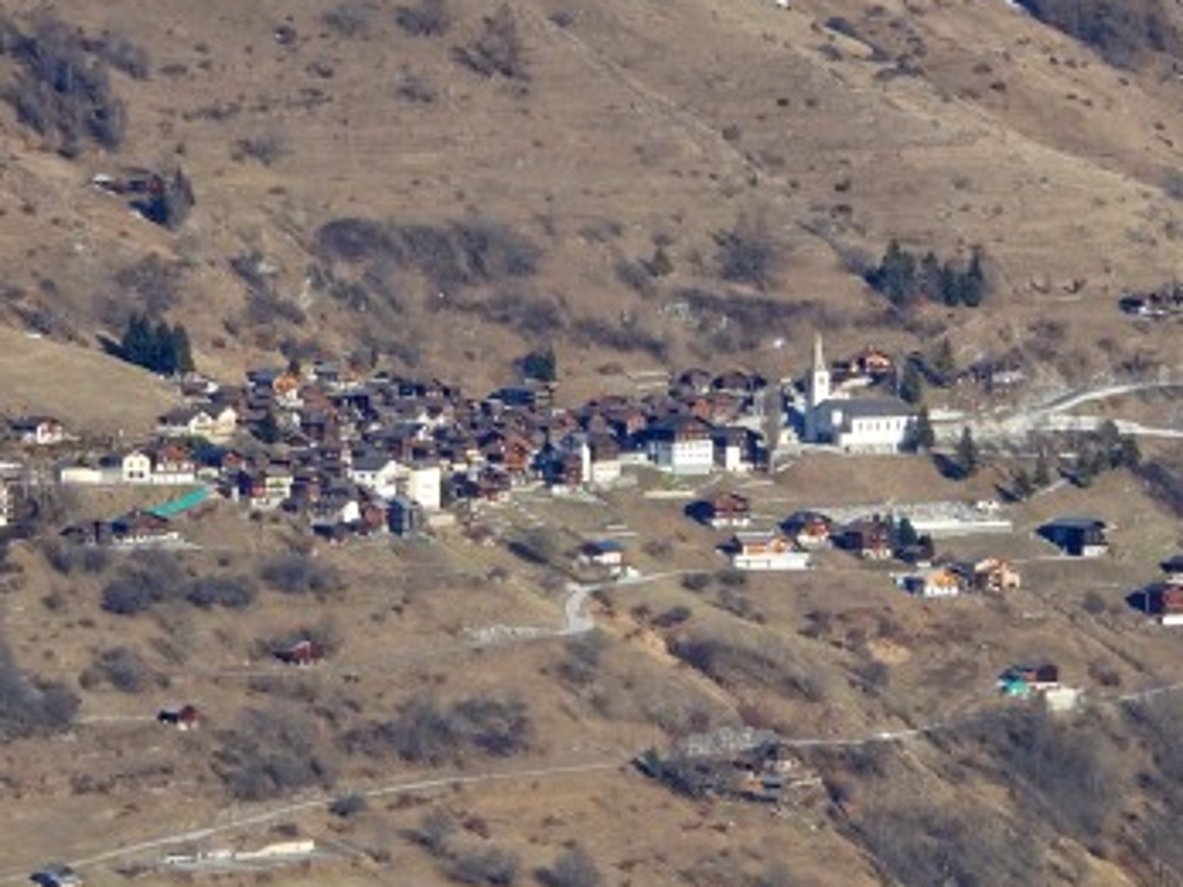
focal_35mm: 346
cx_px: 600
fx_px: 11820
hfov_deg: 5.7
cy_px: 379
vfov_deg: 4.3
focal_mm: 25.66
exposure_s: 1/320
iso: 80
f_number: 5.6
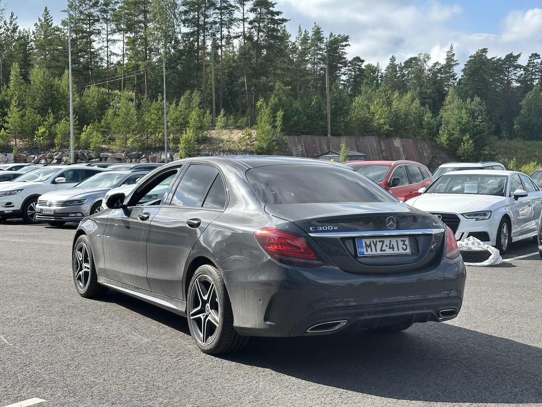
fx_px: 752
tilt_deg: -2.8
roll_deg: +1.3
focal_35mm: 48
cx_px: 271
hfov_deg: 39.7
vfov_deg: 30.3
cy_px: 204
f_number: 1.78
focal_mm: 6.86
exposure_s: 1/1517
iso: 64
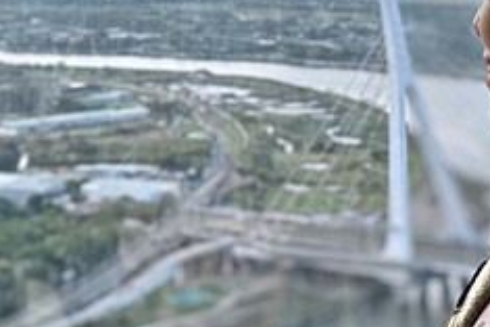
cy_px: 102
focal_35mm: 106
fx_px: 1444
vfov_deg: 12.9
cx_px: 342
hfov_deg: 19.2
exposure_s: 1/621
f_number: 1.78
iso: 80
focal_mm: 6.76
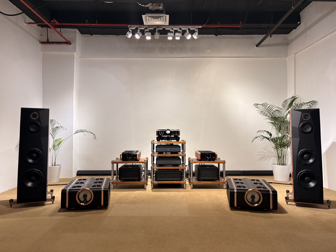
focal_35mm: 26
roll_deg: +0.1
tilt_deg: +2.2
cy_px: 126
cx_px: 168
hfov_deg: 67.3
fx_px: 252
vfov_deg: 53.1
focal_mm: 5.96
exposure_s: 1/100
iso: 100
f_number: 1.6
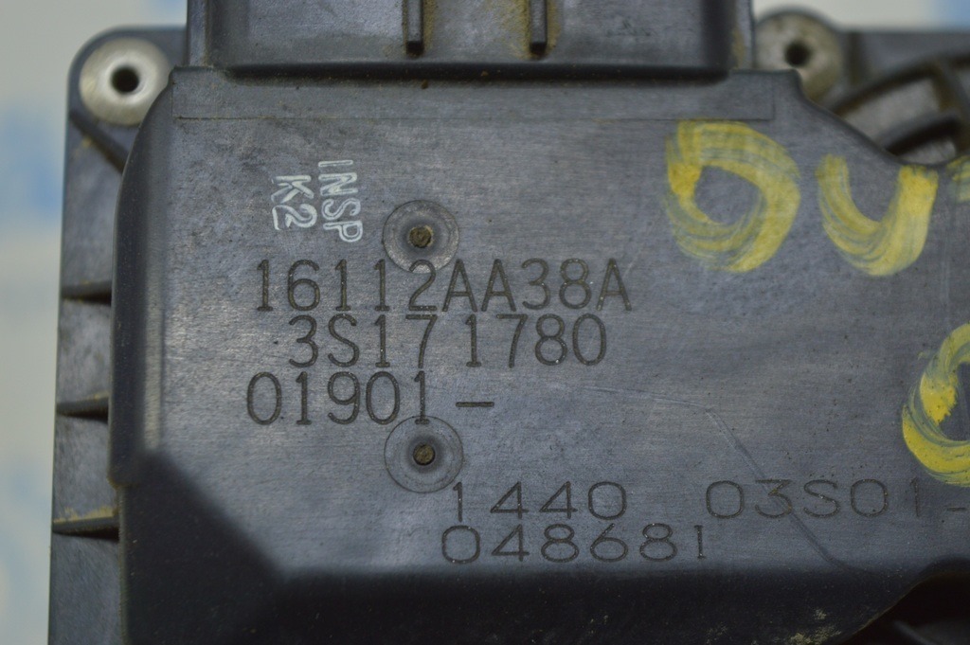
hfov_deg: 24.6
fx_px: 2221
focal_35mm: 82
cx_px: 485
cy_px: 322
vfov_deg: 16.5
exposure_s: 1/60
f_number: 5.6
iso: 400
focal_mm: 55
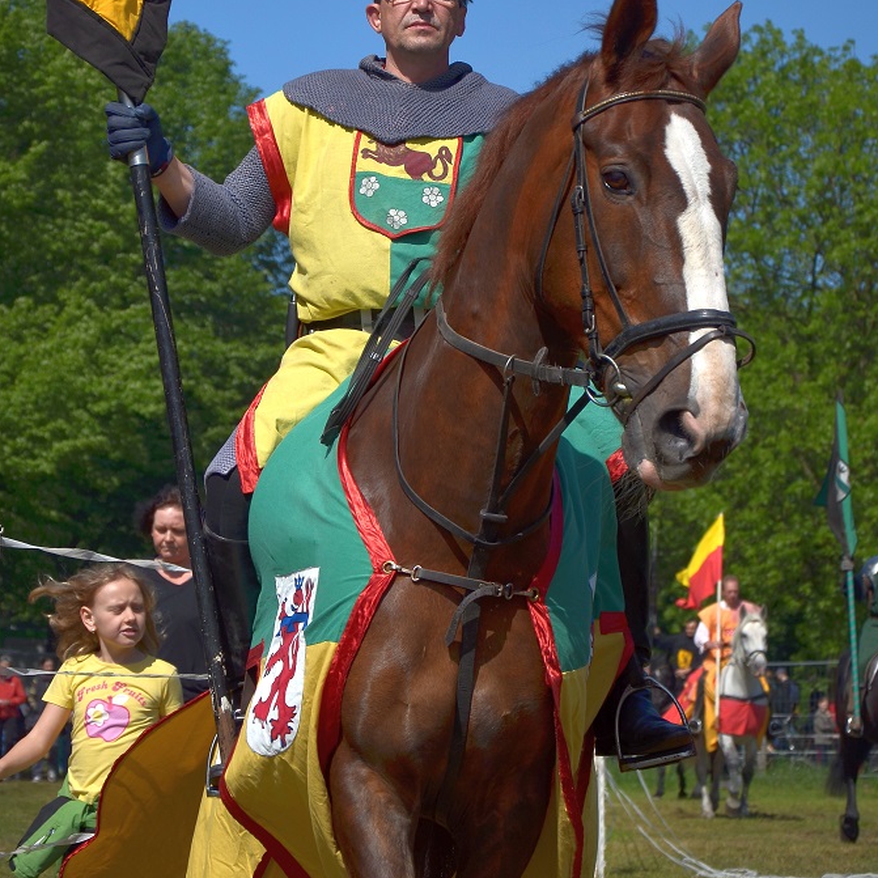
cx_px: 438
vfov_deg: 17.2
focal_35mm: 101
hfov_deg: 17.2
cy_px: 313
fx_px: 2898
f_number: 5.6
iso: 100
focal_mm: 52
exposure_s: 1/800
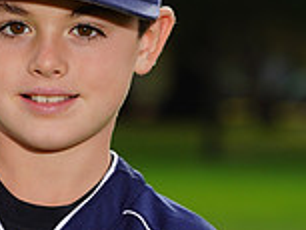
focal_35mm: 762
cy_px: 344
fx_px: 6741
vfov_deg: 2.0
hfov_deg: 2.6
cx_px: -25
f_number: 8
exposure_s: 1/250
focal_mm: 209
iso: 160
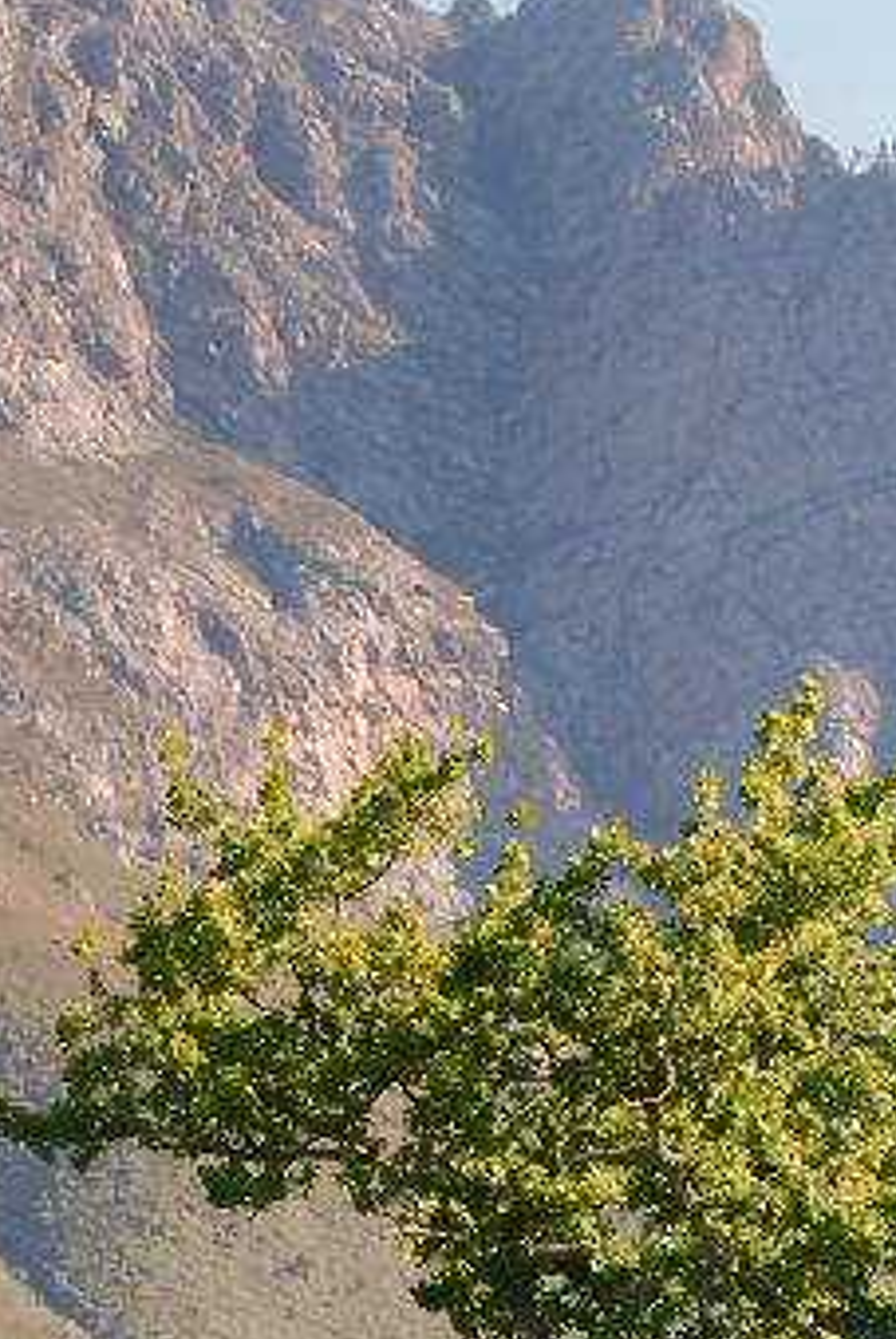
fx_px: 10522
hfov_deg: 4.9
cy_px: 1556
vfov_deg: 7.2
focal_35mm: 283
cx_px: 257
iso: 110
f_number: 5.6
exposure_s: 1/125
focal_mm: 55
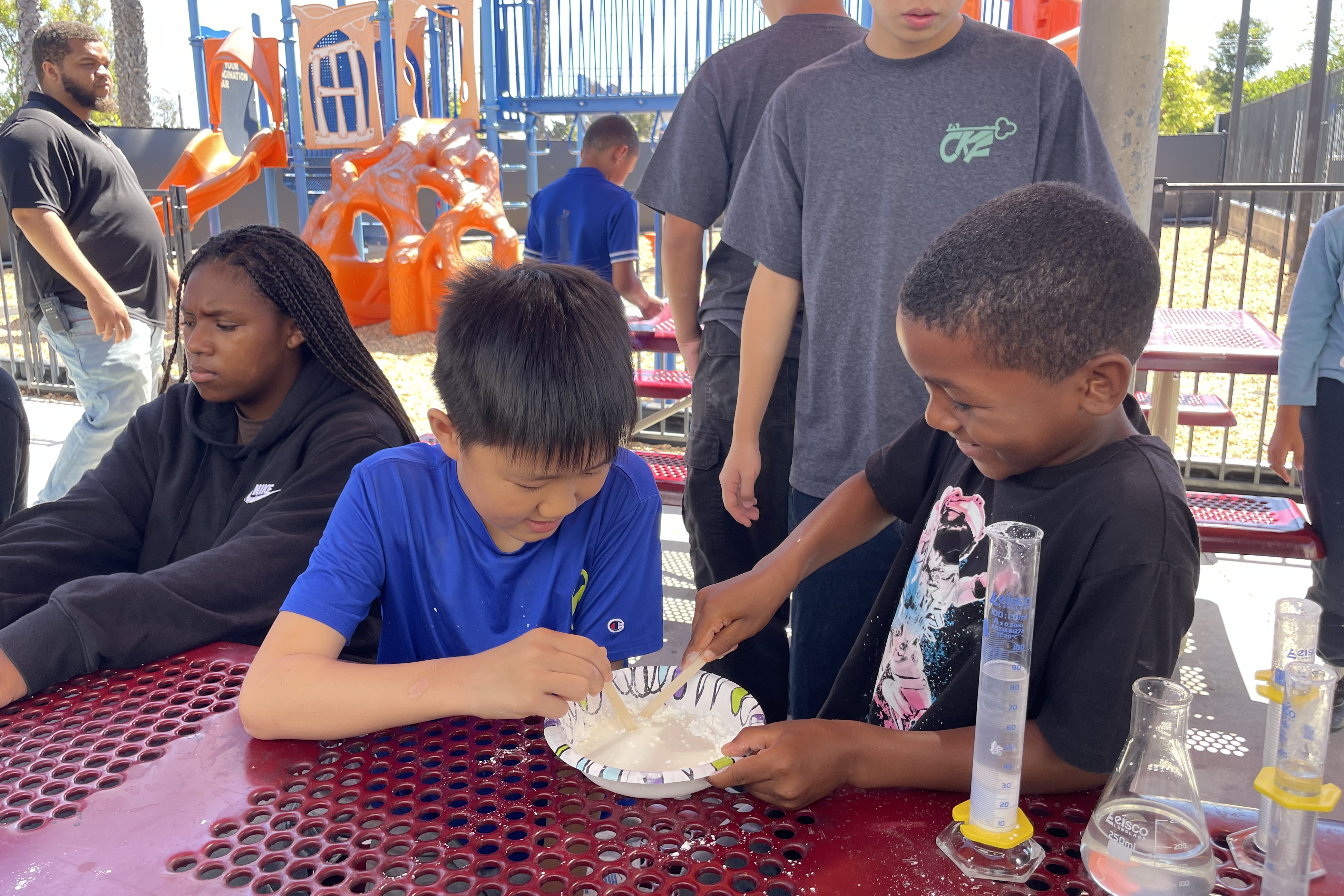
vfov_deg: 46.4
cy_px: 419
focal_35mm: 28
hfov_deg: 65.5
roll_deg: -0.3
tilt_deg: -12.3
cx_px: 649
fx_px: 1045
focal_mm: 4.2
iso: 32
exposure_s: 1/206
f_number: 1.6
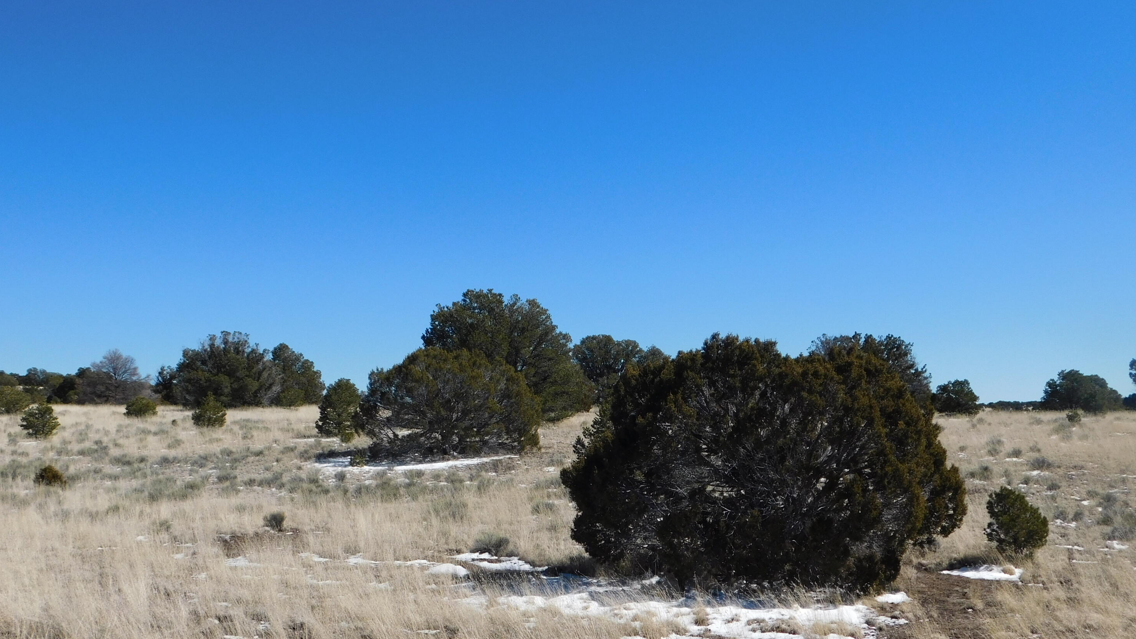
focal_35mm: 40
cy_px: 418
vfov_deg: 29.5
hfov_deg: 50.5
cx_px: 577
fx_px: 1205
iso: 125
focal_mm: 6.3
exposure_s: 1/500
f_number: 7
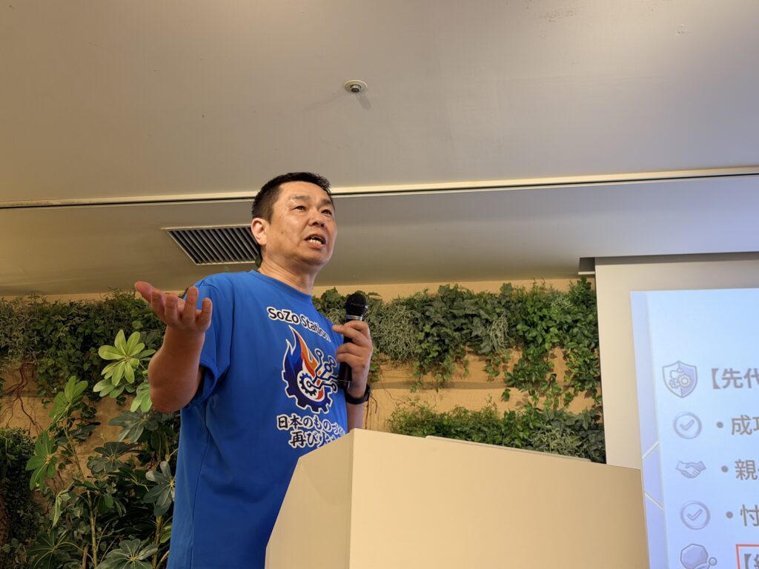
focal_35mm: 48
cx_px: 380
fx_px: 1052
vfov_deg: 30.3
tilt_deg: +20.4
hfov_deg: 39.7
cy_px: 284
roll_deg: -1.4
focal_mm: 6.76
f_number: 1.78
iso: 125
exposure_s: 1/50
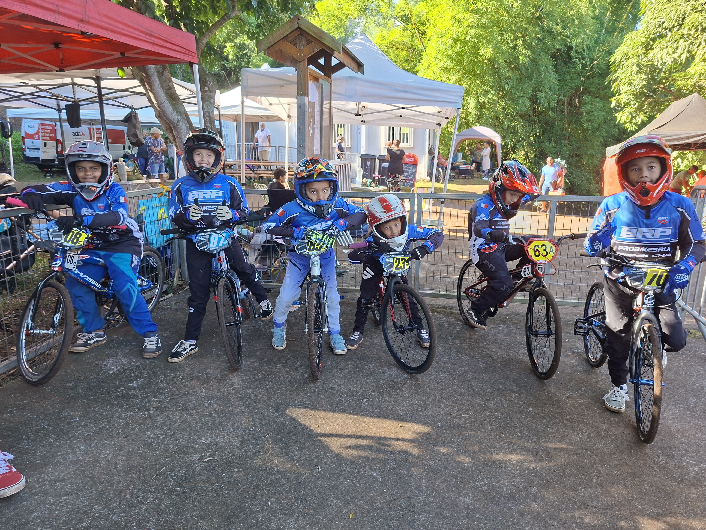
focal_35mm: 23
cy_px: 265
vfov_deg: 58.9
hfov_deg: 73.9
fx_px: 469
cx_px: 353
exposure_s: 1/101
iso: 50
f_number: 1.8
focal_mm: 5.54
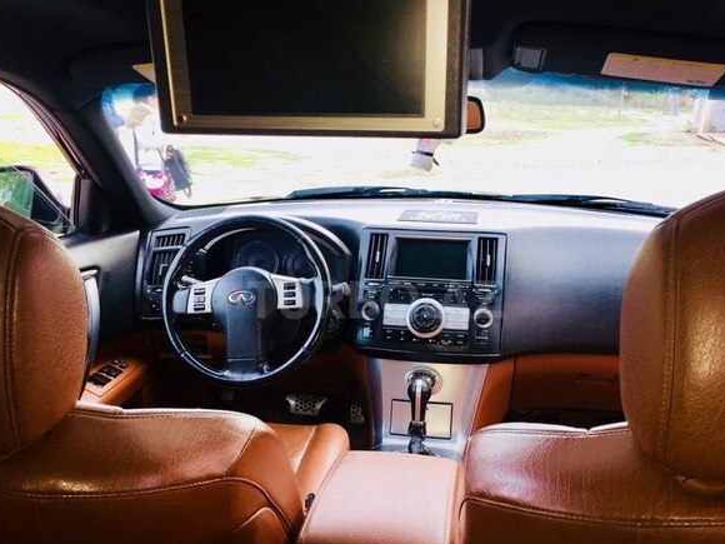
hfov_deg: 55.3
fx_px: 691
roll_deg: -4.4
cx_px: 375
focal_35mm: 33
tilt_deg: -17.5
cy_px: 300
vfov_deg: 42.9
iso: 50
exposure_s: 1/100
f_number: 2.2
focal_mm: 4.15
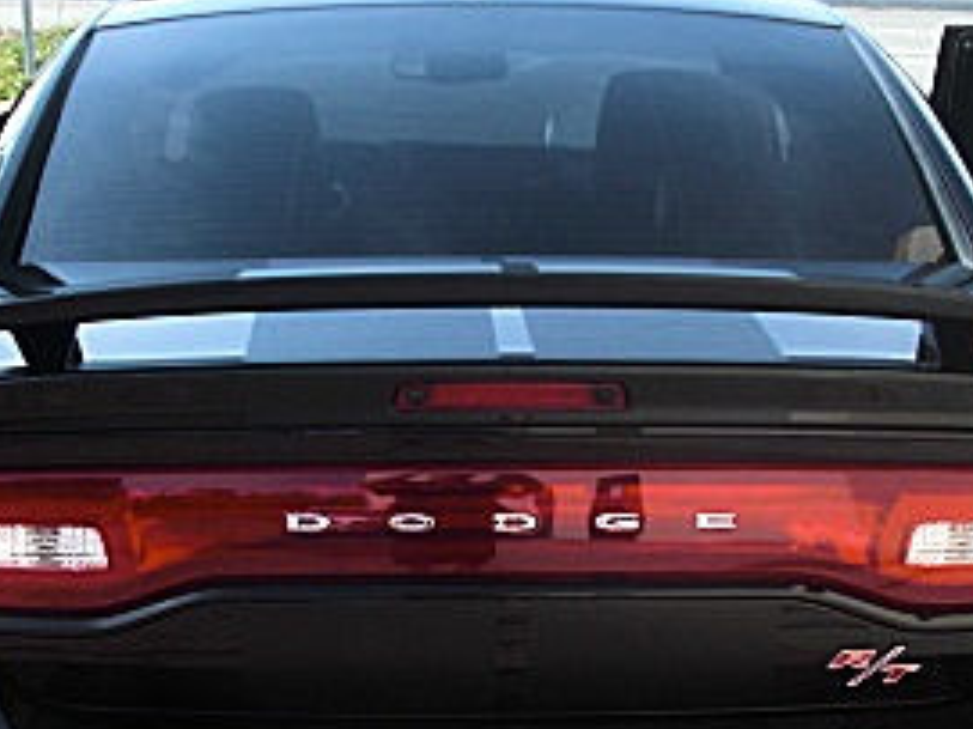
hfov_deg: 23.0
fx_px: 2388
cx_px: 481
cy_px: 593
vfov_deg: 17.2
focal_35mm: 85
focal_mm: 6.3
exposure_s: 1/250
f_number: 2.8
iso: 50
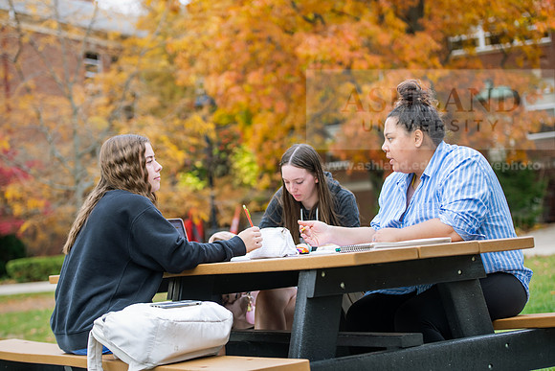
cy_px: 186
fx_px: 1156
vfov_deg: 18.2
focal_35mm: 75
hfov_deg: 27.0
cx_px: 278
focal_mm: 75
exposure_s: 1/320
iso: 160
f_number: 3.2
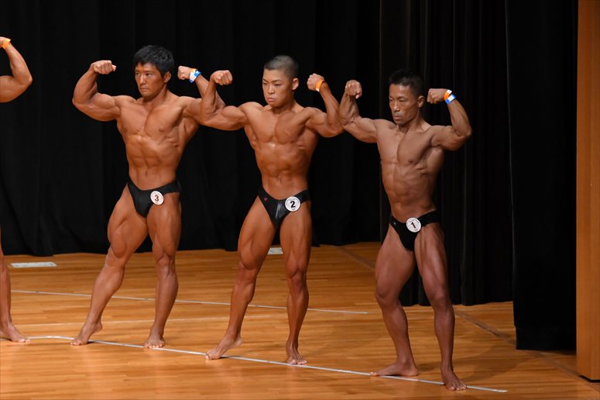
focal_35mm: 270
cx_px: 300
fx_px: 4498
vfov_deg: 5.1
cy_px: 200
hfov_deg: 7.6
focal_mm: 180
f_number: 5.6
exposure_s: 1/400
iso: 4000
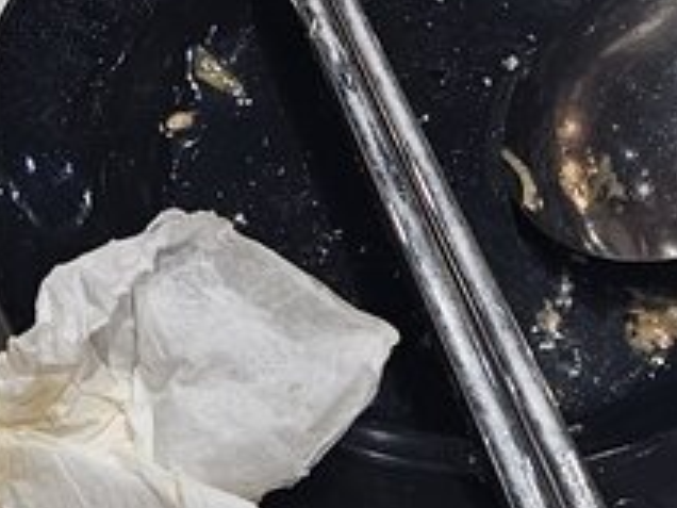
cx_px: 338
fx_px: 3051
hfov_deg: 12.7
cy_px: -502
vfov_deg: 9.0
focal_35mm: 156
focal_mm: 5.4
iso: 160
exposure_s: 1/180
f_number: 1.8
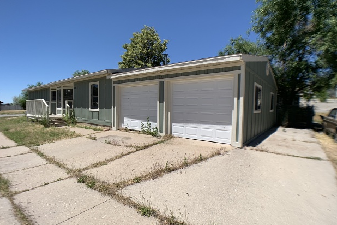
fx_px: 262
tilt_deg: -3.0
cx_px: 167
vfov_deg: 46.3
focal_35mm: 28
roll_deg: -1.0
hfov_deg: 65.5
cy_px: 124
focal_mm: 4.25
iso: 25
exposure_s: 1/3185
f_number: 1.8
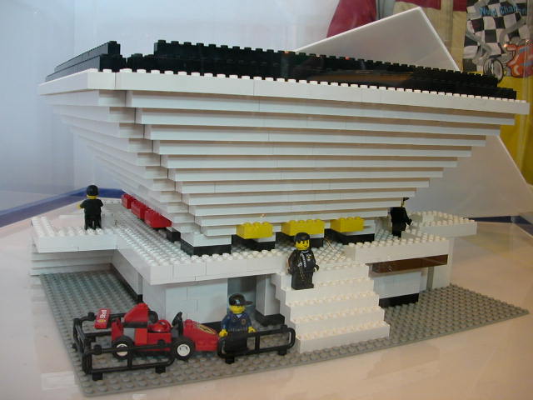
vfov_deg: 38.7
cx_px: 266
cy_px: 200
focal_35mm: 37
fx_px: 570
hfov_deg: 50.1
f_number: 2.7
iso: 100
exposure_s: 1/36
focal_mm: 5.6
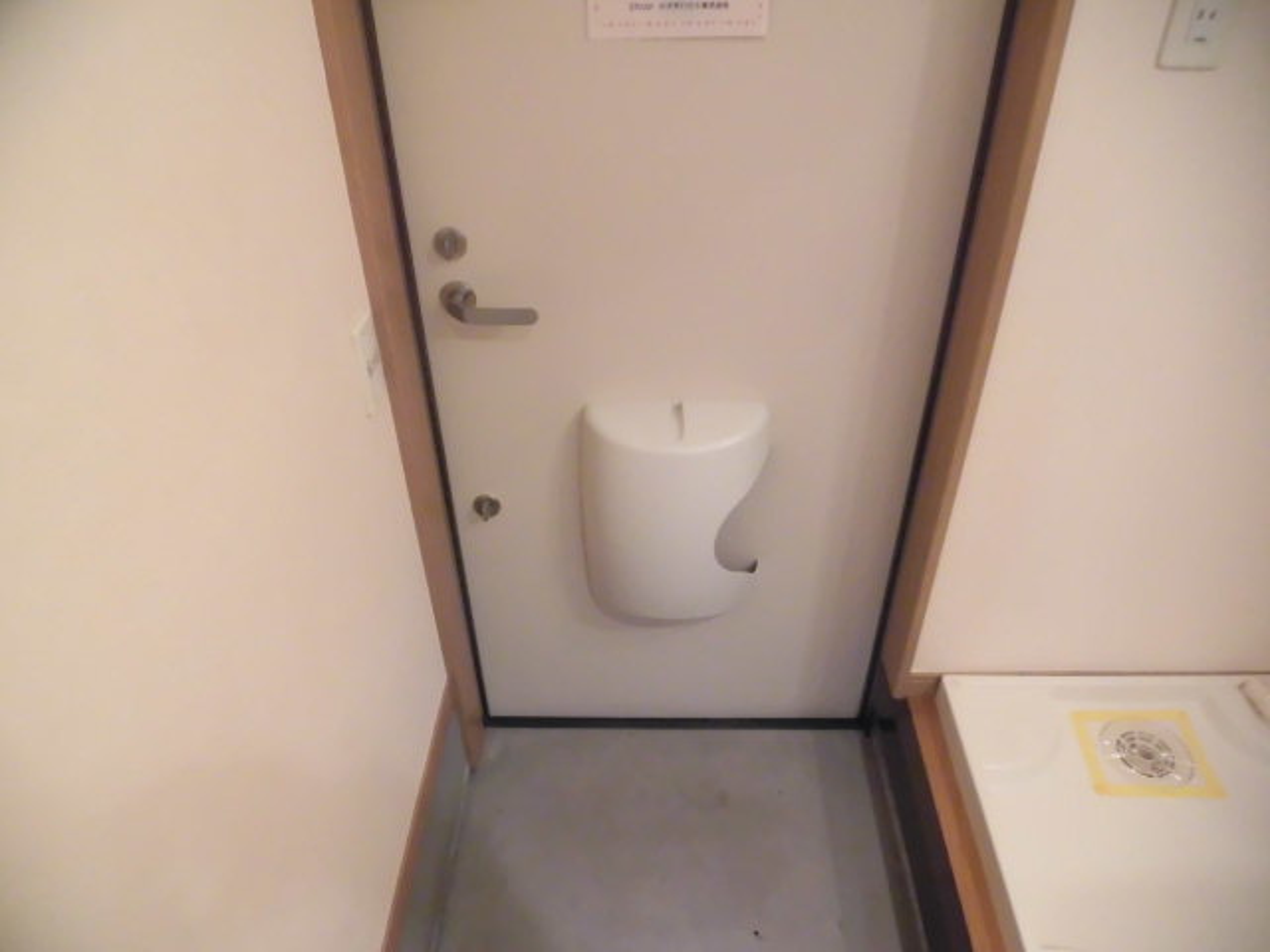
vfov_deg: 56.8
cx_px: 635
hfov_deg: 71.6
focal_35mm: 24
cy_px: 476
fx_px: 881
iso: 800
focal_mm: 4.3
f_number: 3.1
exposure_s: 1/25
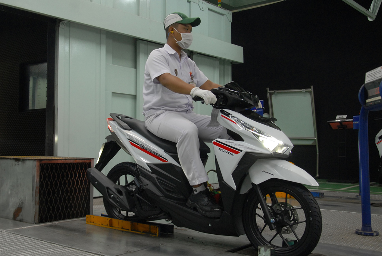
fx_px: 382
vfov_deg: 37.0
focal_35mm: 36
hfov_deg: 53.1
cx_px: 191
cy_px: 128
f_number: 5.6
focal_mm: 24
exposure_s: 1/25
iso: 400
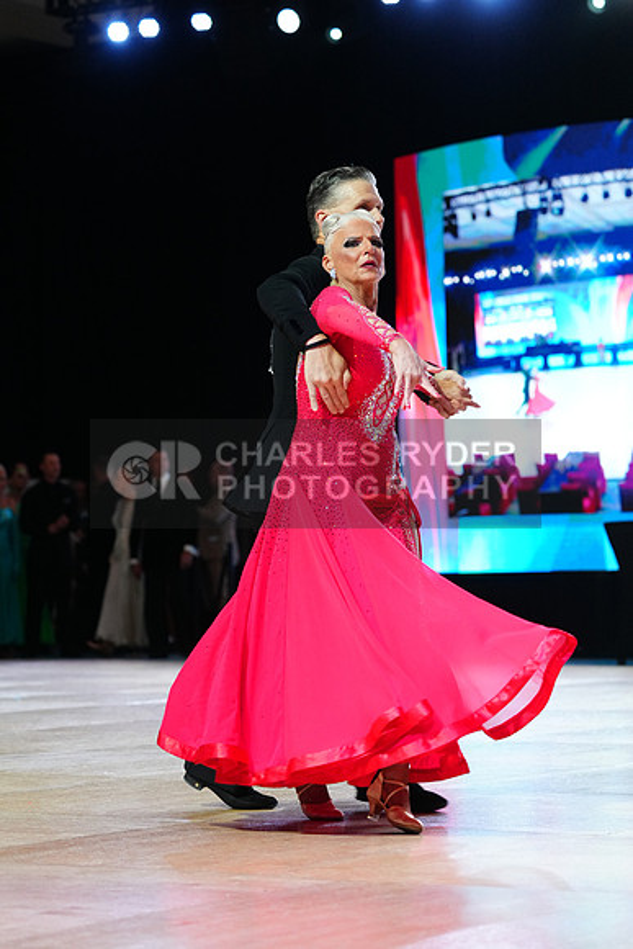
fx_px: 2636
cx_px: 316
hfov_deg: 13.7
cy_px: 474
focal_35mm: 100
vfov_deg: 20.4
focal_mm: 100
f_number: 4
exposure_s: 1/320
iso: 2500
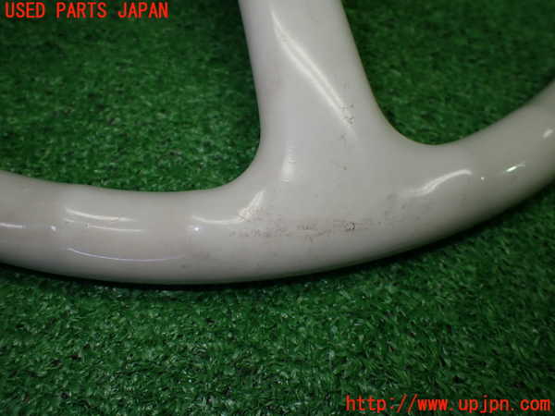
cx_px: 278
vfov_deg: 46.8
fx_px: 481
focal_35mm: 30
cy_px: 208
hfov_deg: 60.0
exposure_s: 1/125
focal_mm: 5.4
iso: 125
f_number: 2.3
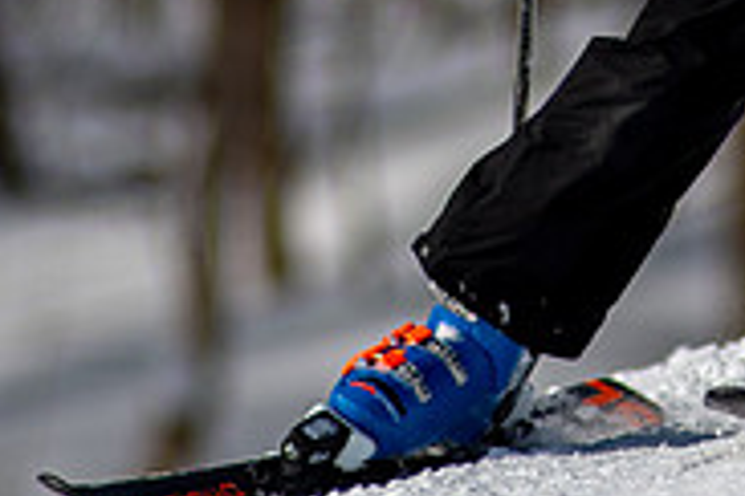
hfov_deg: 1.3
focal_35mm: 1569
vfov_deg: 0.9
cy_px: -330
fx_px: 32467
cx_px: 921
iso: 100
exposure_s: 1/8000
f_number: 2.8
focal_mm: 300
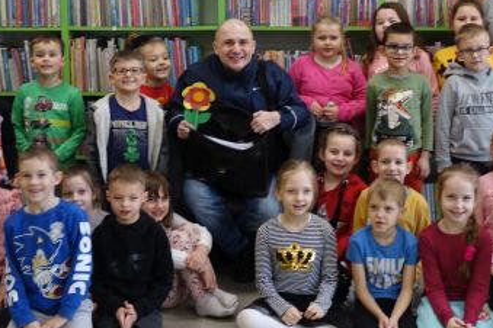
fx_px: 904
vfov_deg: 20.6
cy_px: 130
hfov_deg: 30.5
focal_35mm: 66
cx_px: 257
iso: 160
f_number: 2.8
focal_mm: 12.83
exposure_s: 1/40
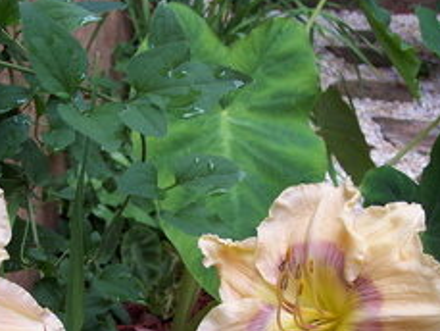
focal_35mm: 75
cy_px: 227
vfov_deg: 19.6
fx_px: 954
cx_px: 152
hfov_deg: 25.9
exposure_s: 1/30
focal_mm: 8
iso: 100
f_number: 3.4
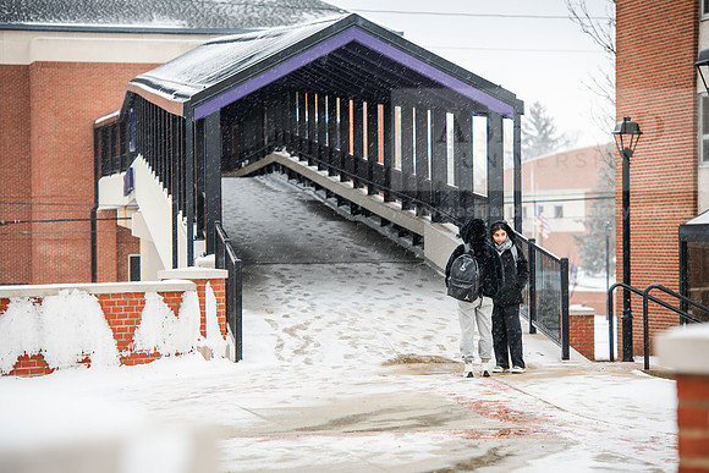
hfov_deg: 15.8
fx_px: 2561
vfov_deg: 10.6
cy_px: 236
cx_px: 354
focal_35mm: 130
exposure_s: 1/160
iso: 400
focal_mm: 130
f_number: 4
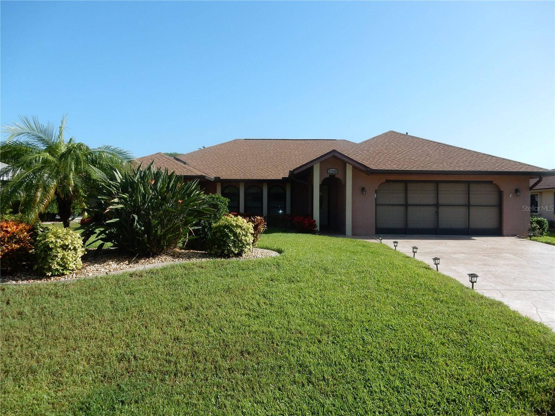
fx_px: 401
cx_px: 278
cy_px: 208
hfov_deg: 69.4
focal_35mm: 25
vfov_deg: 54.9
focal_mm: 4.5
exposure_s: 1/1000
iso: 125
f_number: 3.7
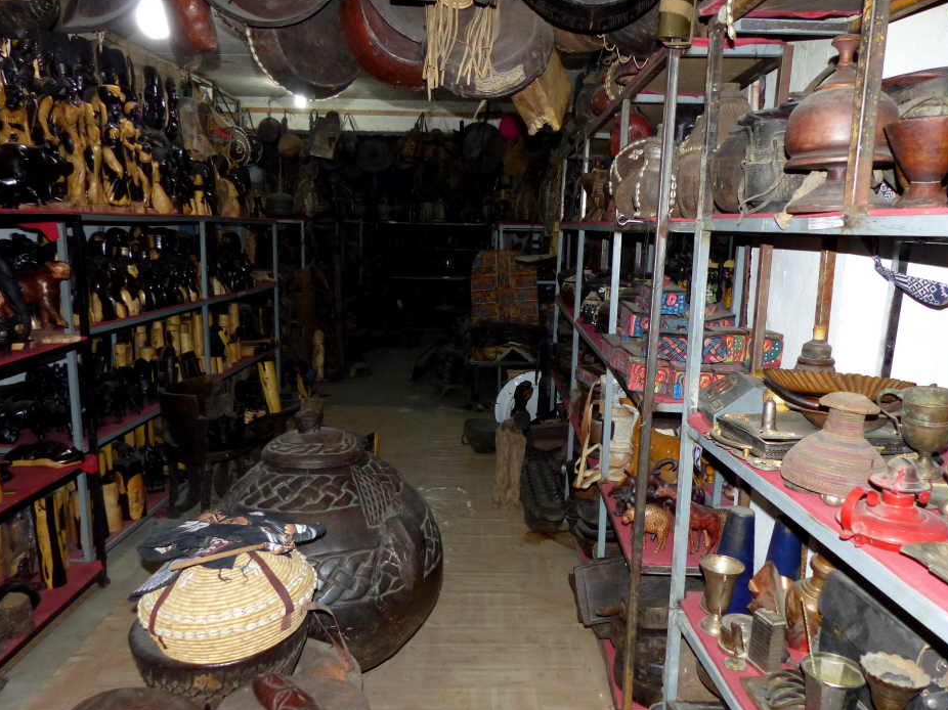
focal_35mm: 27
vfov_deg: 51.3
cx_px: 491
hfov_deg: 65.3
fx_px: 739
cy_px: 376
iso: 400
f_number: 2.8
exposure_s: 1/60
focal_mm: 4.5
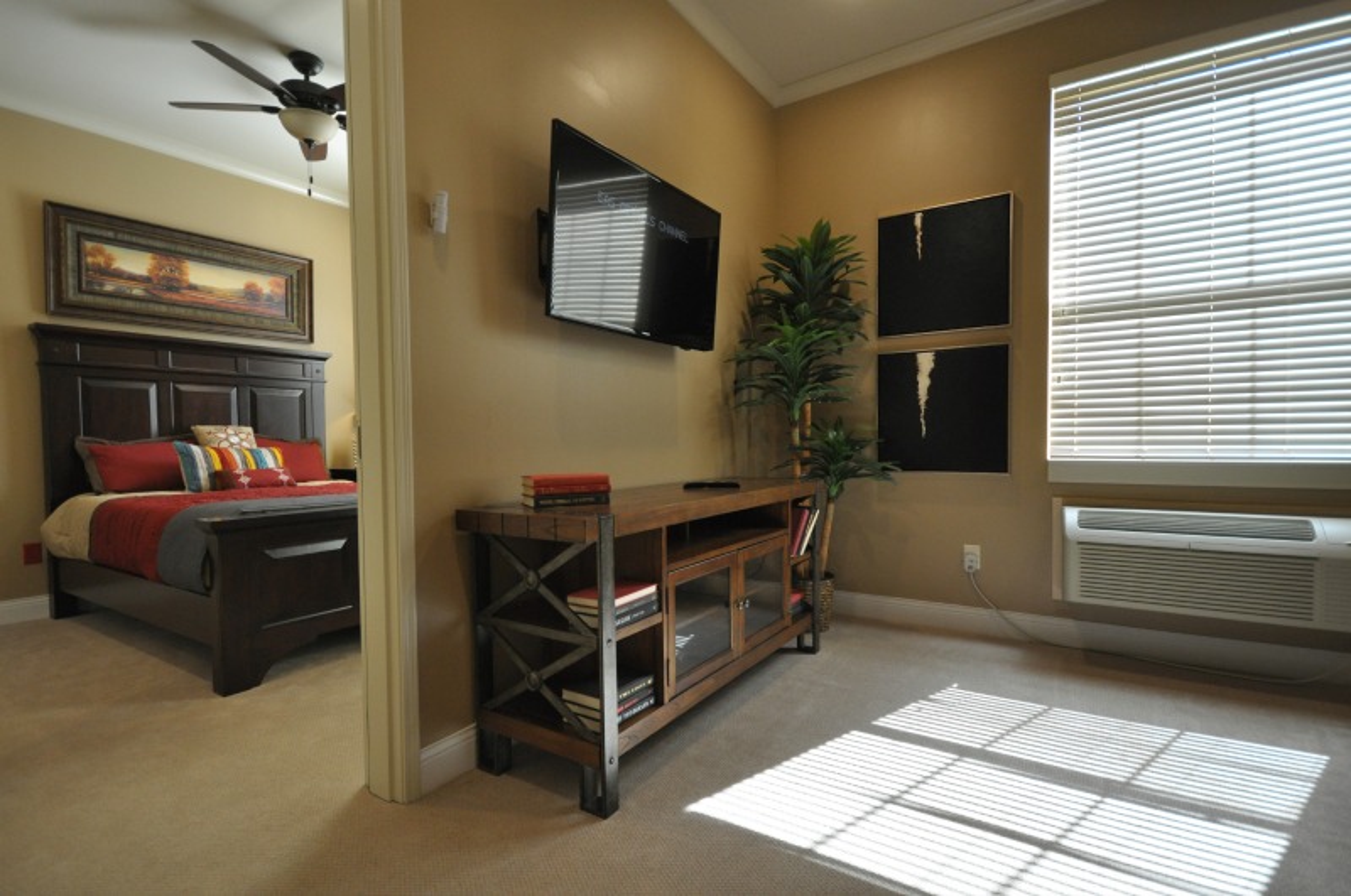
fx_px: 646
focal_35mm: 17
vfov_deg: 69.5
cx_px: 676
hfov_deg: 92.5
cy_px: 448
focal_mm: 11.5
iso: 800
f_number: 5
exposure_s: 1/100
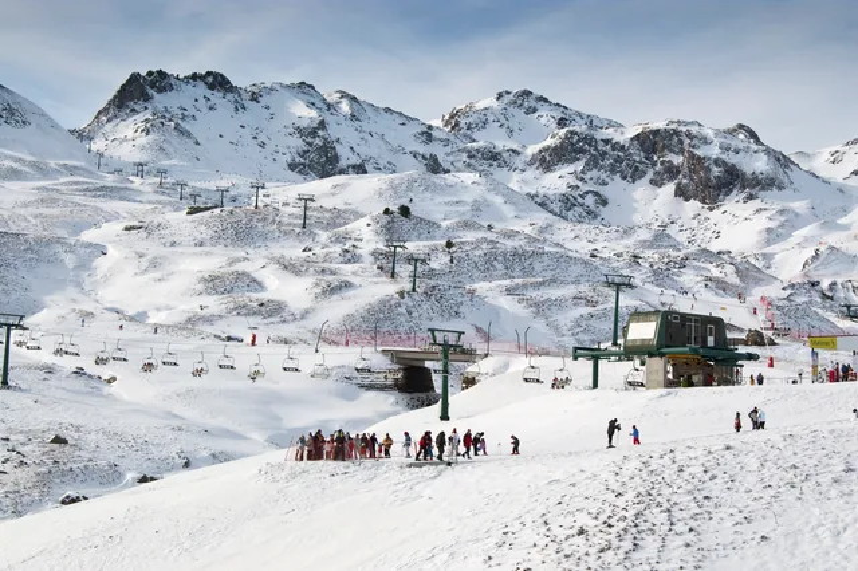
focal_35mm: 60
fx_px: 1429
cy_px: 286
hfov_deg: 33.4
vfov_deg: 22.6
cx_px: 429
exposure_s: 1/125
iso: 200
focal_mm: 40
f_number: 16
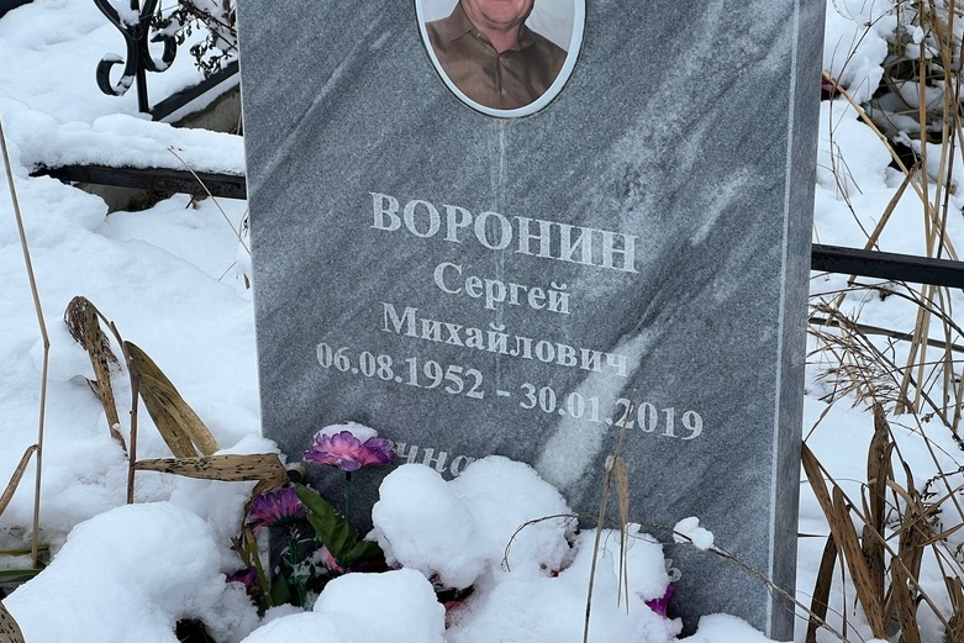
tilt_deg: -23.2
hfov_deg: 24.8
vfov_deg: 16.7
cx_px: 484
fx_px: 2196
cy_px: 274
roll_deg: +0.8
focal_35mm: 82
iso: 32
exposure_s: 1/99
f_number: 2.8
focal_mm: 9
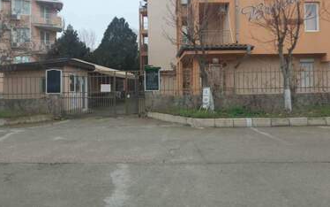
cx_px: 164
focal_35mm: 28
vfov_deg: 44.4
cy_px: 84
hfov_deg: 66.5
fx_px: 252
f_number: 1.7
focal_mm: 3.93
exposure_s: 1/50
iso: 40
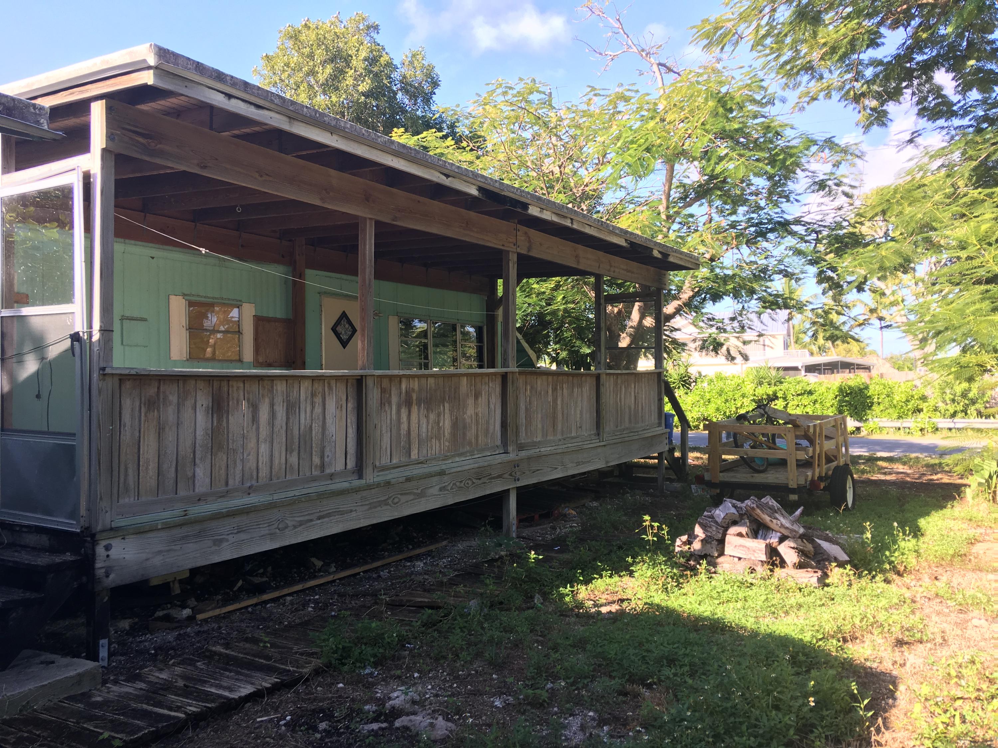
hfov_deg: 61.7
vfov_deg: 48.2
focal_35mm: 29
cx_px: 499
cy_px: 374
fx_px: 836
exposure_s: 1/233
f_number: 2.2
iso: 25
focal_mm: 4.15
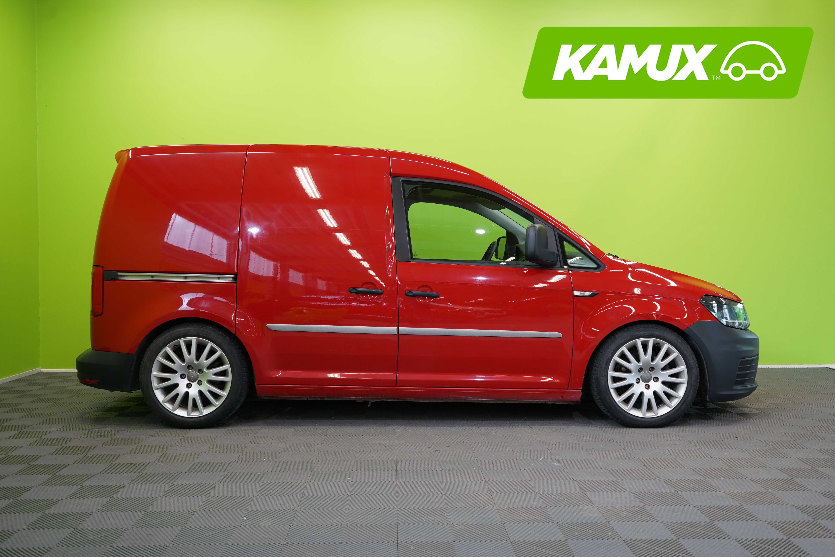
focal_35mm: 35
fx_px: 812
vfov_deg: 37.9
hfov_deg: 54.4
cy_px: 278
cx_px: 418
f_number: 5
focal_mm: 35
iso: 400
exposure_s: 1/30
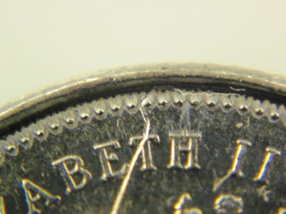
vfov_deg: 6.5
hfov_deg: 8.6
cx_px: 133
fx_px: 1899
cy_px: 133
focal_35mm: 230
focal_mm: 31.3
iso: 400
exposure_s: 1/100
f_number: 4.8
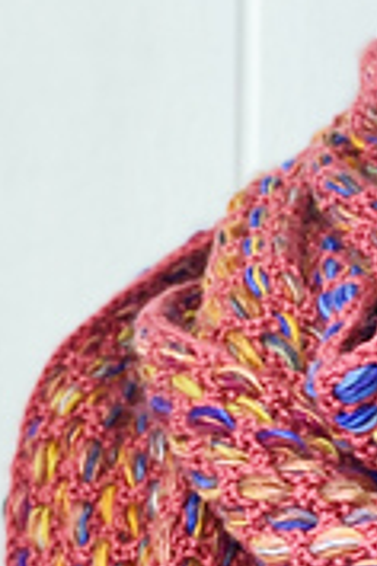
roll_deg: -1.7
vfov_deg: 19.8
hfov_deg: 13.8
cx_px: 335
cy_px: 646
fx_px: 1539
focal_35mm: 98
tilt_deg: +1.6
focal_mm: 4.25
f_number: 1.8
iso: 80
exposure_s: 1/50
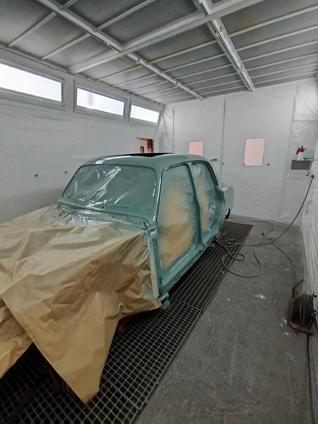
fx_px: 184
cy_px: 212
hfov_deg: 81.7
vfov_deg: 98.2
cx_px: 159
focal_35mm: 15
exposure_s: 1/50
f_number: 2.2
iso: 64
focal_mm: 1.65
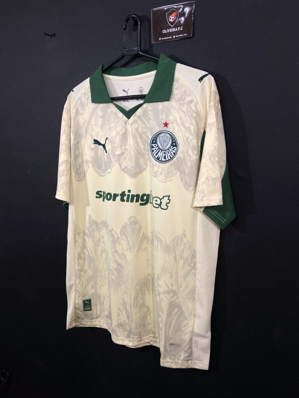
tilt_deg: -10.3
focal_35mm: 26
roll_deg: +0.3
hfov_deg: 53.1
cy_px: 199
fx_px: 299
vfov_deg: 67.3
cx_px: 150
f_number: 1.8
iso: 64
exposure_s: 1/60
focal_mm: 4.25
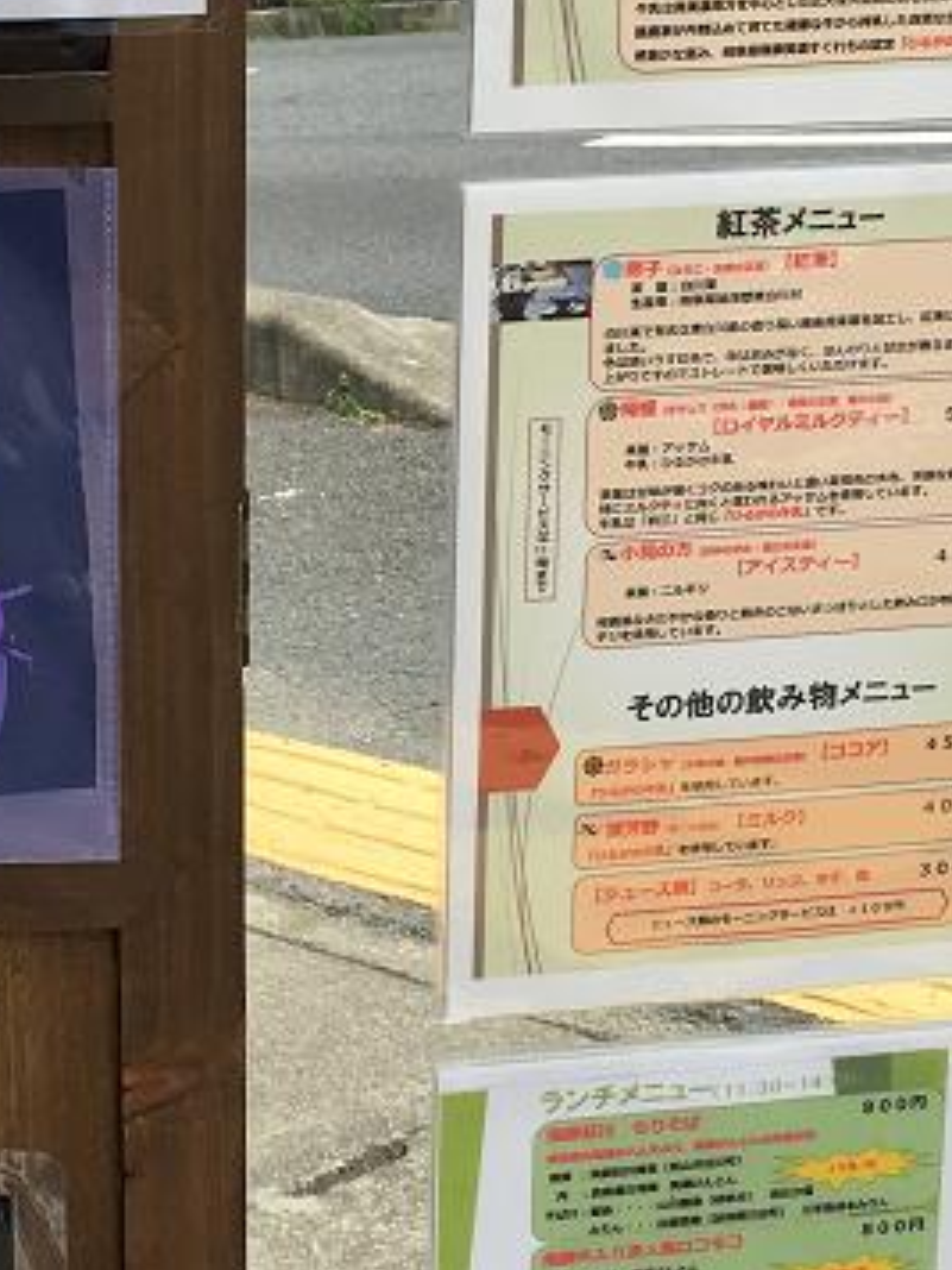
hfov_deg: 17.8
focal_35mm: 82
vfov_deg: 23.6
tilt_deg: -25.1
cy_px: 293
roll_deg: +2.4
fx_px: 3007
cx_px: 153
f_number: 2.2
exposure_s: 1/444
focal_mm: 4.15
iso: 25
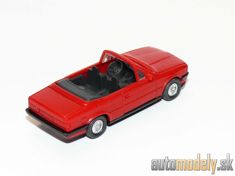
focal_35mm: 144
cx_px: 118
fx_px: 978
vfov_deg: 10.3
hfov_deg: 13.7
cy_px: 88
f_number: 4
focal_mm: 17.1
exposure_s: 1/30
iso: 100
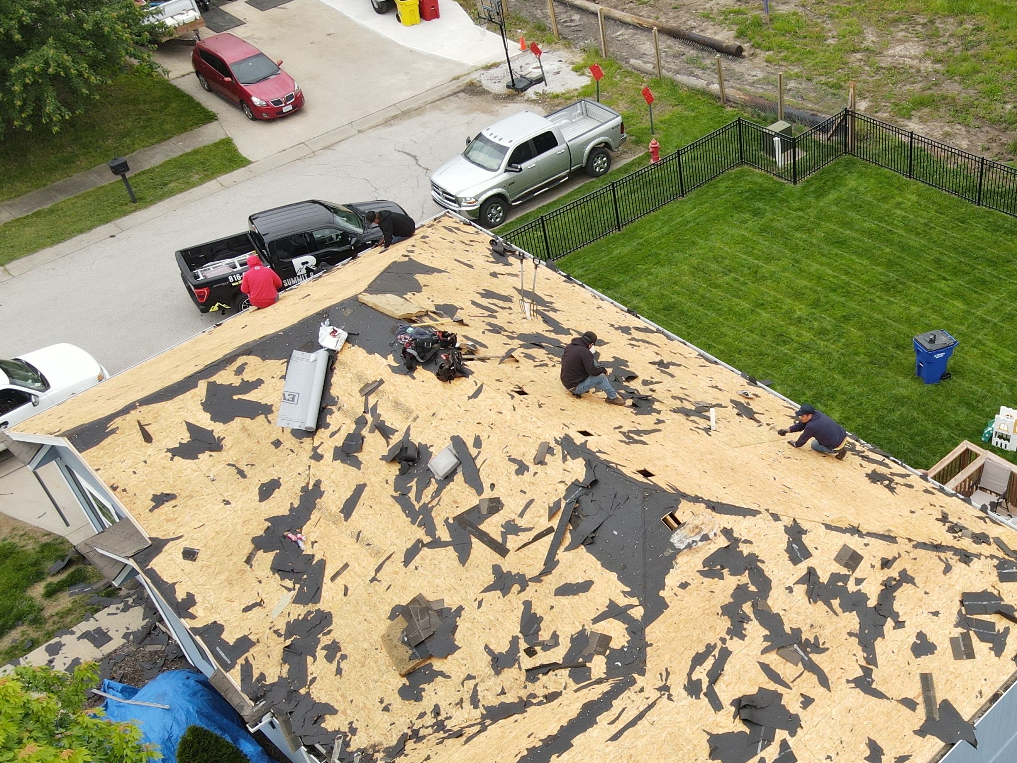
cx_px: 811
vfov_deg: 35.7
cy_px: 498
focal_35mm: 40
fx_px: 1175
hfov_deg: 44.6
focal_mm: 4.5
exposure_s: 1/40
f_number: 2.8
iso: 100
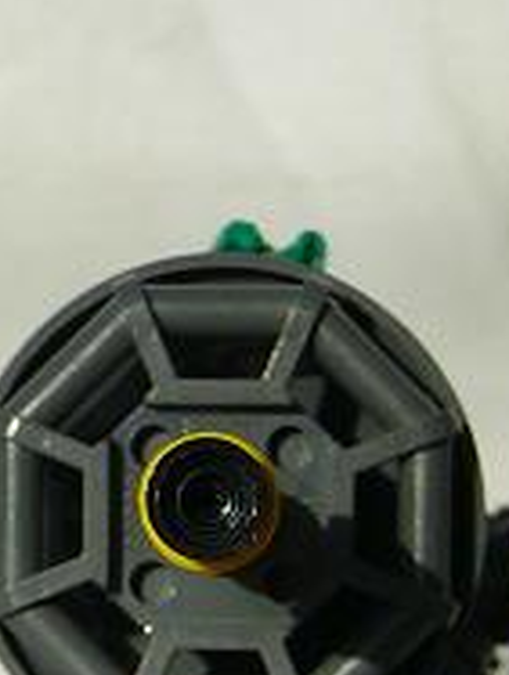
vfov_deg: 8.7
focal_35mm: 222
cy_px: 953
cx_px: 101
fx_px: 4338
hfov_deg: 6.7
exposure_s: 1/800
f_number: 3.6
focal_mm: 9.7
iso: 80
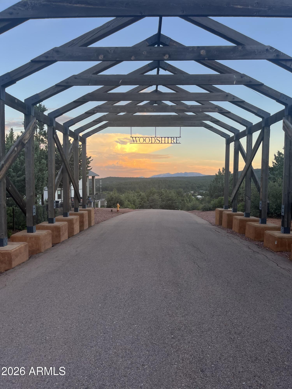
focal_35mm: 26
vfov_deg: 67.3
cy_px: 194
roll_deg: +0.7
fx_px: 292
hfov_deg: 53.1
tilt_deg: -5.7
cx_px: 146
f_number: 1.6
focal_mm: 5.1
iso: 40
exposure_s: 1/188
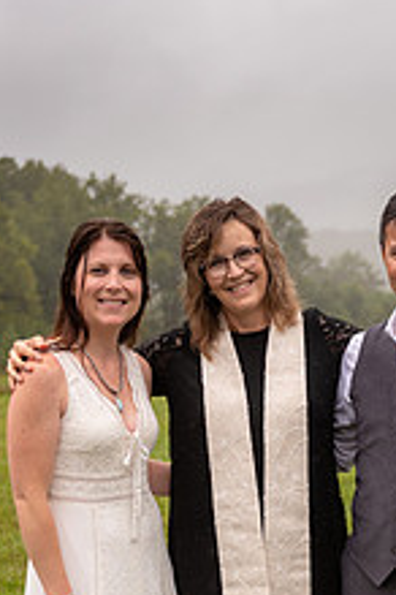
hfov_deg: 18.3
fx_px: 1221
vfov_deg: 26.6
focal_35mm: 74
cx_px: 298
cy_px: 508
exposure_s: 1/4000
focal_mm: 36
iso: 320
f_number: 2.8
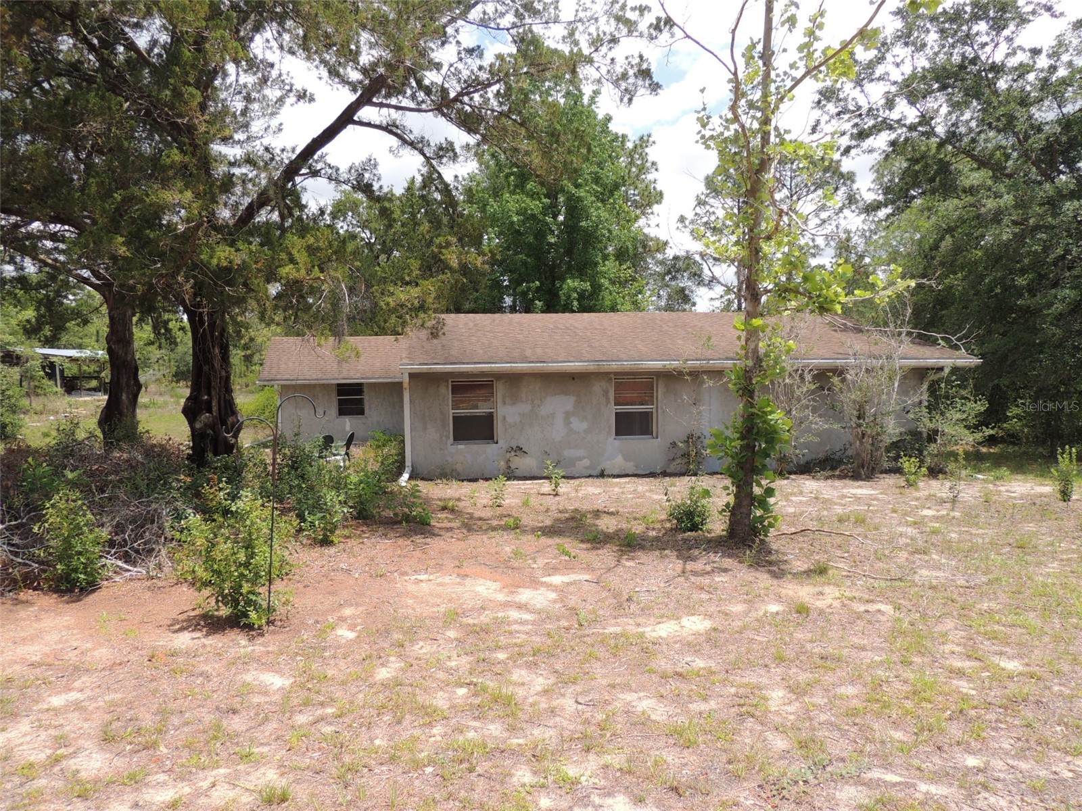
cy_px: 406
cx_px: 541
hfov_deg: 71.6
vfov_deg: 56.8
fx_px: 750
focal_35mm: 24
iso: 100
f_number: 3
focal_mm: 4.3
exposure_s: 1/800
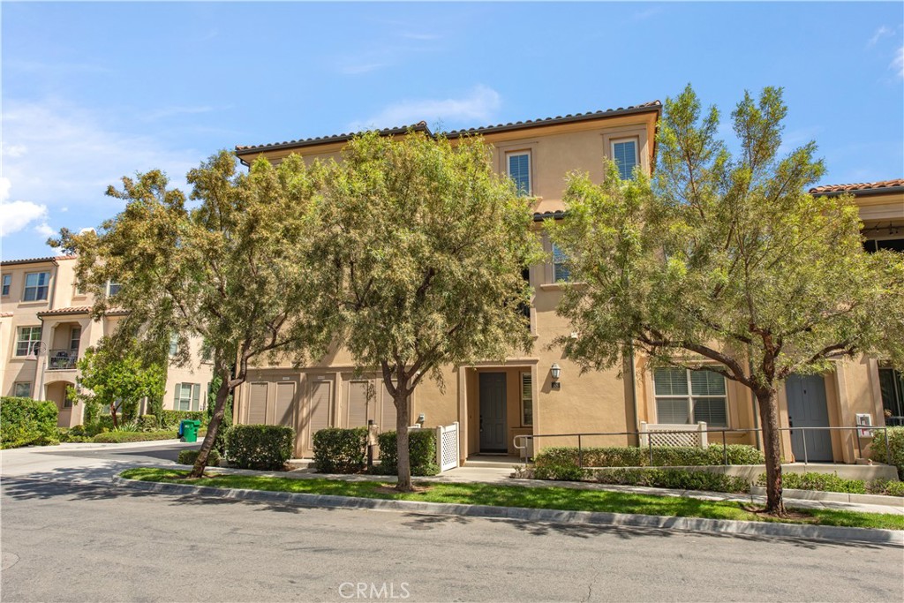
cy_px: 302
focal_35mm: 24
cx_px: 452
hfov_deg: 73.7
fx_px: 603
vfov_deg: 53.1
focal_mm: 24
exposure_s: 1/320
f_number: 9
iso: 200
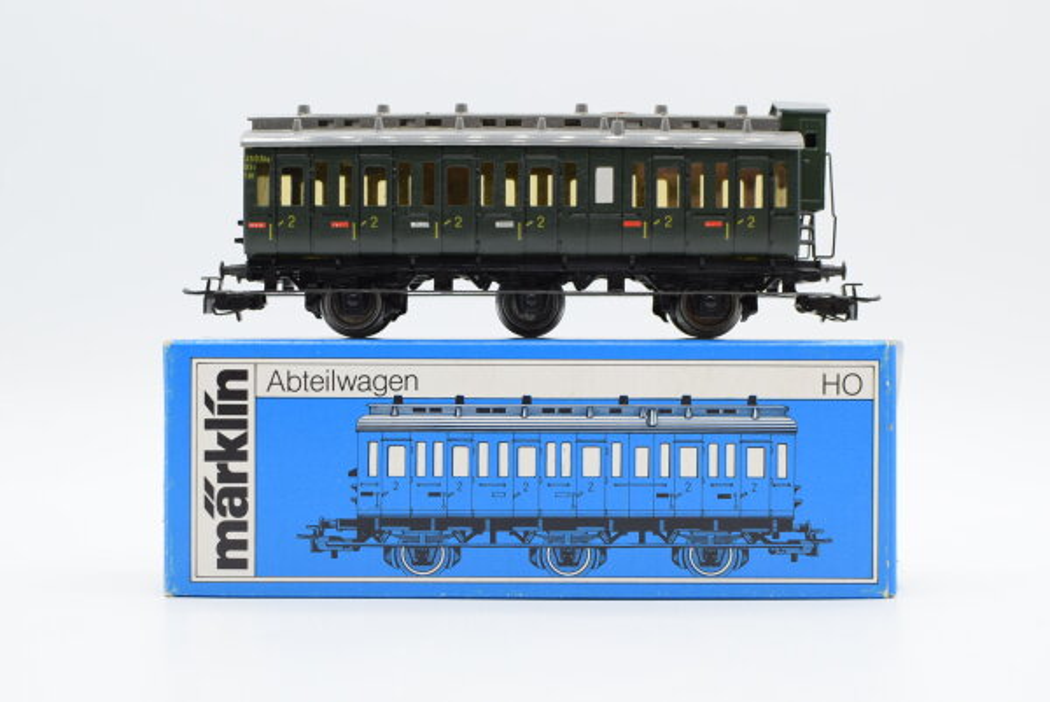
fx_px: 1532
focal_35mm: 52
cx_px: 525
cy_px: 351
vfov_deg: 25.8
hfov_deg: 37.8
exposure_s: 1/125
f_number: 8
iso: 250
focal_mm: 35
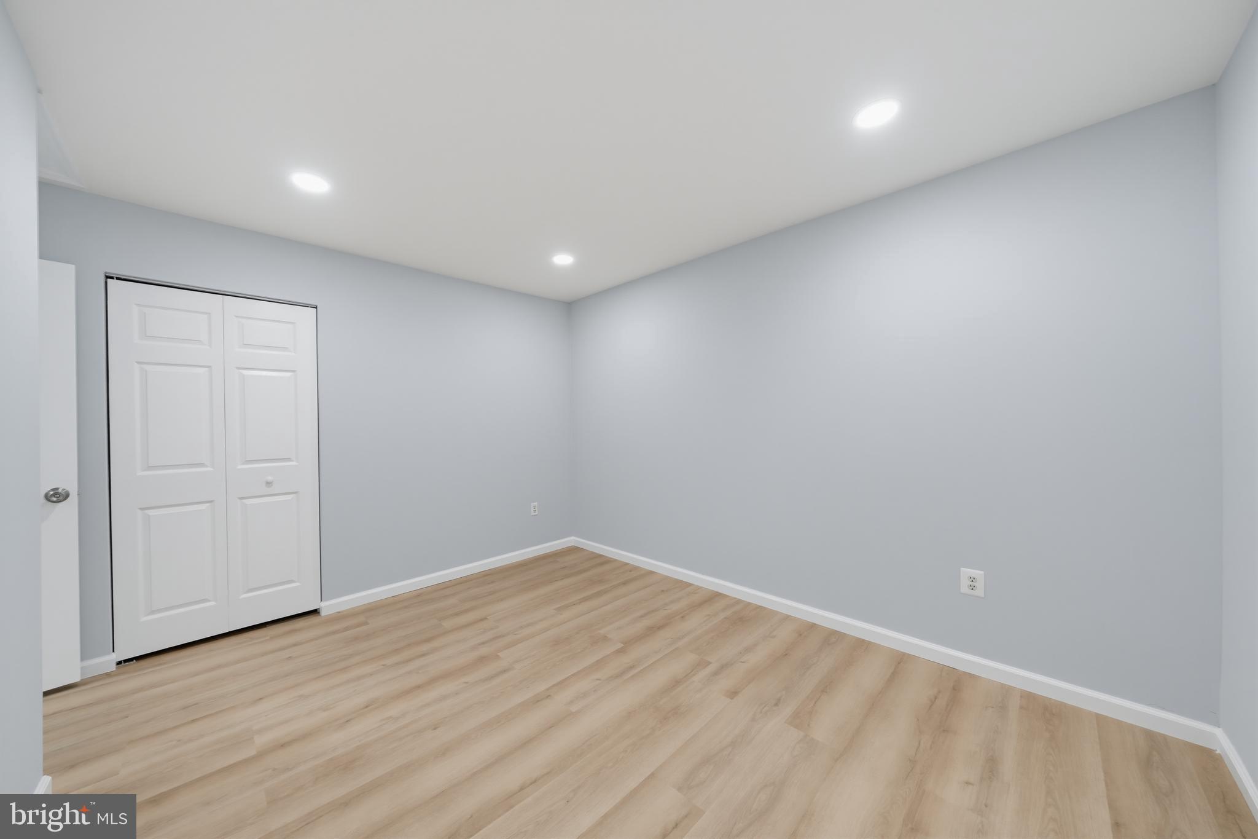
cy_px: 420
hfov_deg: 112.6
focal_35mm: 12
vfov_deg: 90.0
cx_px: 629
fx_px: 419
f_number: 8
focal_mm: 12
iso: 500
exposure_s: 1/30
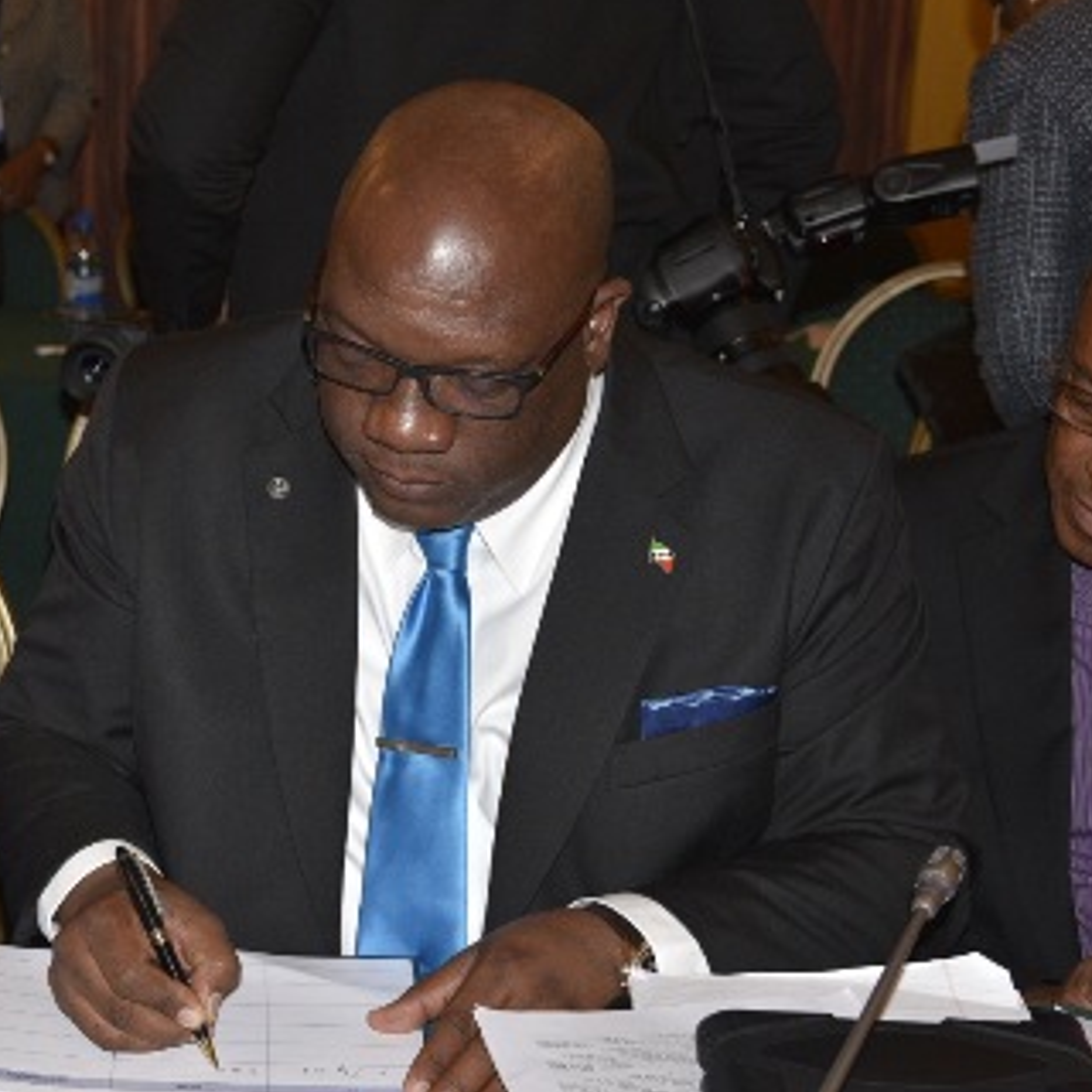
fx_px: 2427
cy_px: 541
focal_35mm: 68
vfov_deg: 25.4
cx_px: 140
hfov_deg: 24.7
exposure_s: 1/60
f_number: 4.5
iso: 640
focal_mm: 40
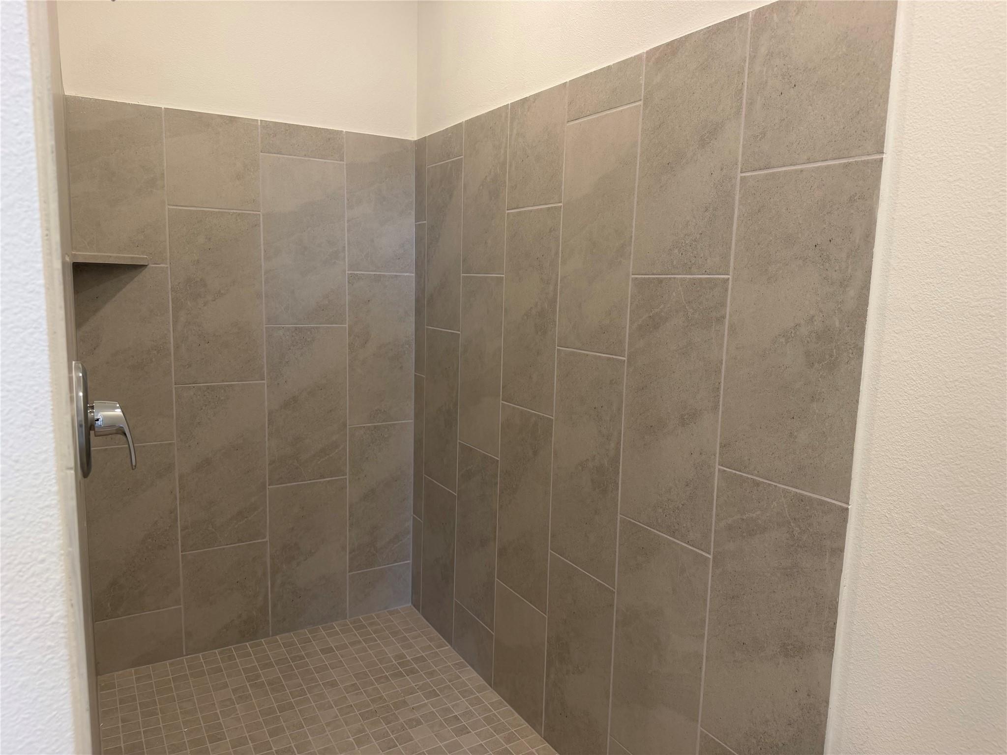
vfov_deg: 56.8
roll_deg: -1.1
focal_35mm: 24
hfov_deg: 71.6
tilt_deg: -8.2
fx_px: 698
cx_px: 504
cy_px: 378
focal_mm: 6.76
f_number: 1.78
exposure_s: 1/120
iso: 125
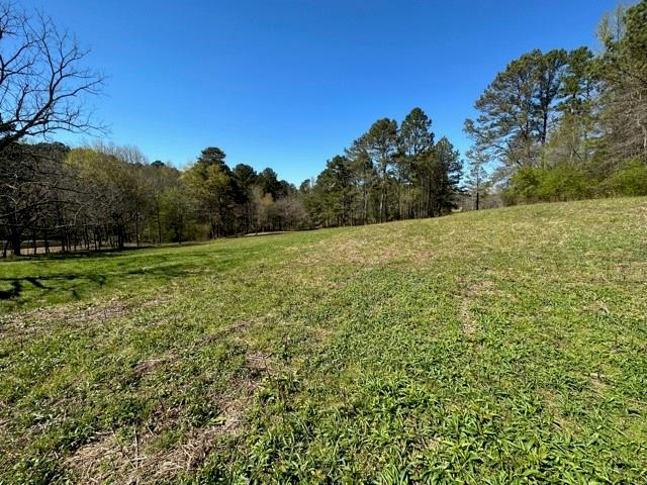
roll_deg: +0.0
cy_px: 242
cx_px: 324
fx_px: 262
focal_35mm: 14
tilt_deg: -7.9
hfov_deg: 102.1
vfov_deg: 85.7
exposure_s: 1/1208
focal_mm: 2.22
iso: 40
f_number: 2.2
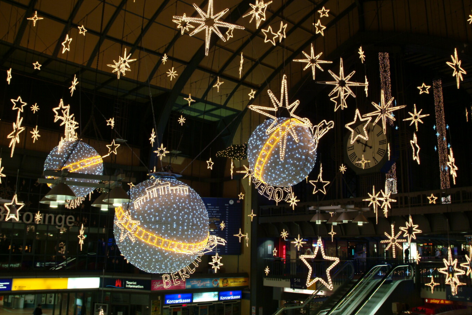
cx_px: 254
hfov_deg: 58.7
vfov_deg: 41.1
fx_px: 420
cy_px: 155
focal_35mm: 32
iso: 100
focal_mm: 18
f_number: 6.7
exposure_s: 1/4
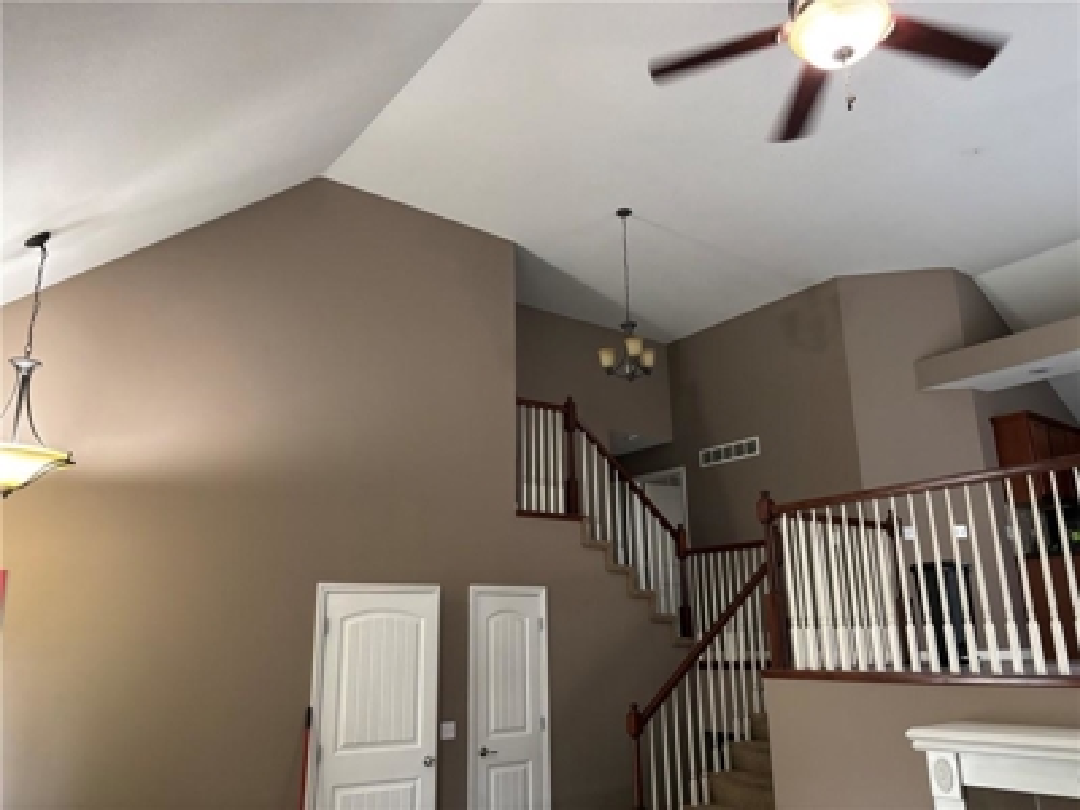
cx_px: 540
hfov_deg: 67.3
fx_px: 811
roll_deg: +0.9
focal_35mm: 26
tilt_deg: +15.5
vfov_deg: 53.1
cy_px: 405
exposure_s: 1/60
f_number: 1.6
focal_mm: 5.96
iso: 500
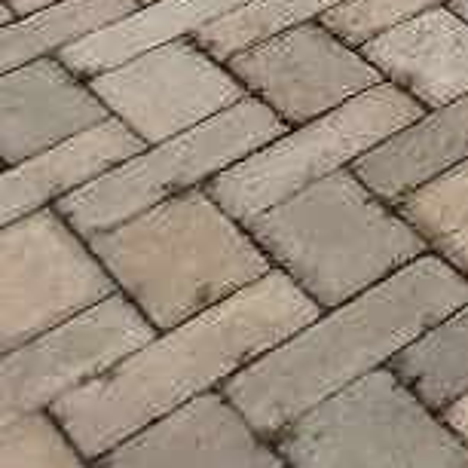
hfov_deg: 10.8
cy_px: -1003
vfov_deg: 10.5
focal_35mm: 105
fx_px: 1606
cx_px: 1432
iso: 50
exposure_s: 1/1128
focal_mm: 1.74
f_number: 2.2
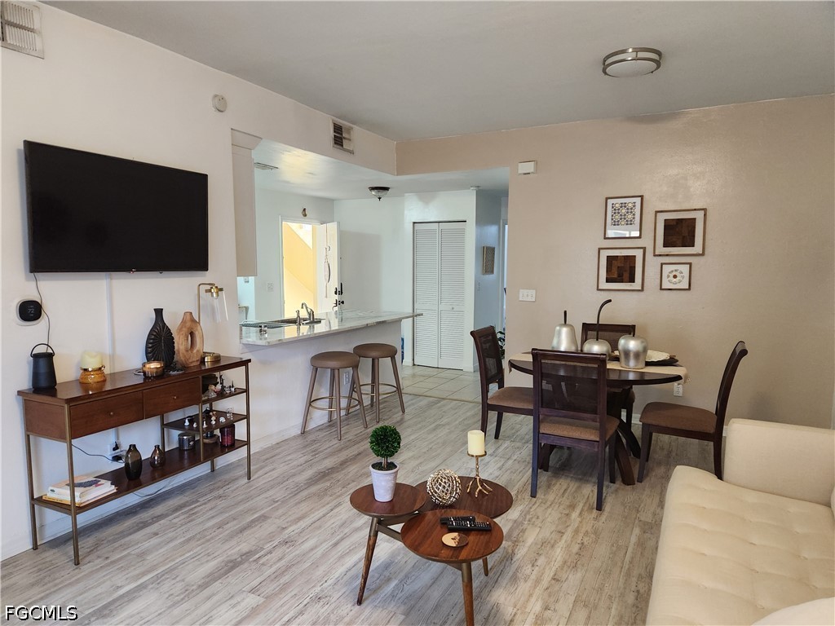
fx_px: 555
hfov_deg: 73.9
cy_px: 313
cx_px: 418
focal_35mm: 23
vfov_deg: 58.9
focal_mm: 5.4
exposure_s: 1/120
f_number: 1.8
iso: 800
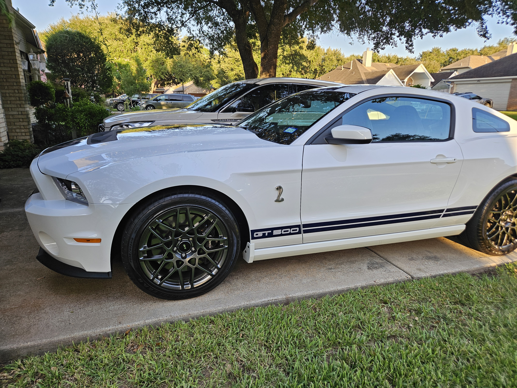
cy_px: 194
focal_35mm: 23
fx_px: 344
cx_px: 258
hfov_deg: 73.9
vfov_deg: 58.9
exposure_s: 1/180
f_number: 1.8
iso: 32
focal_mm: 5.4
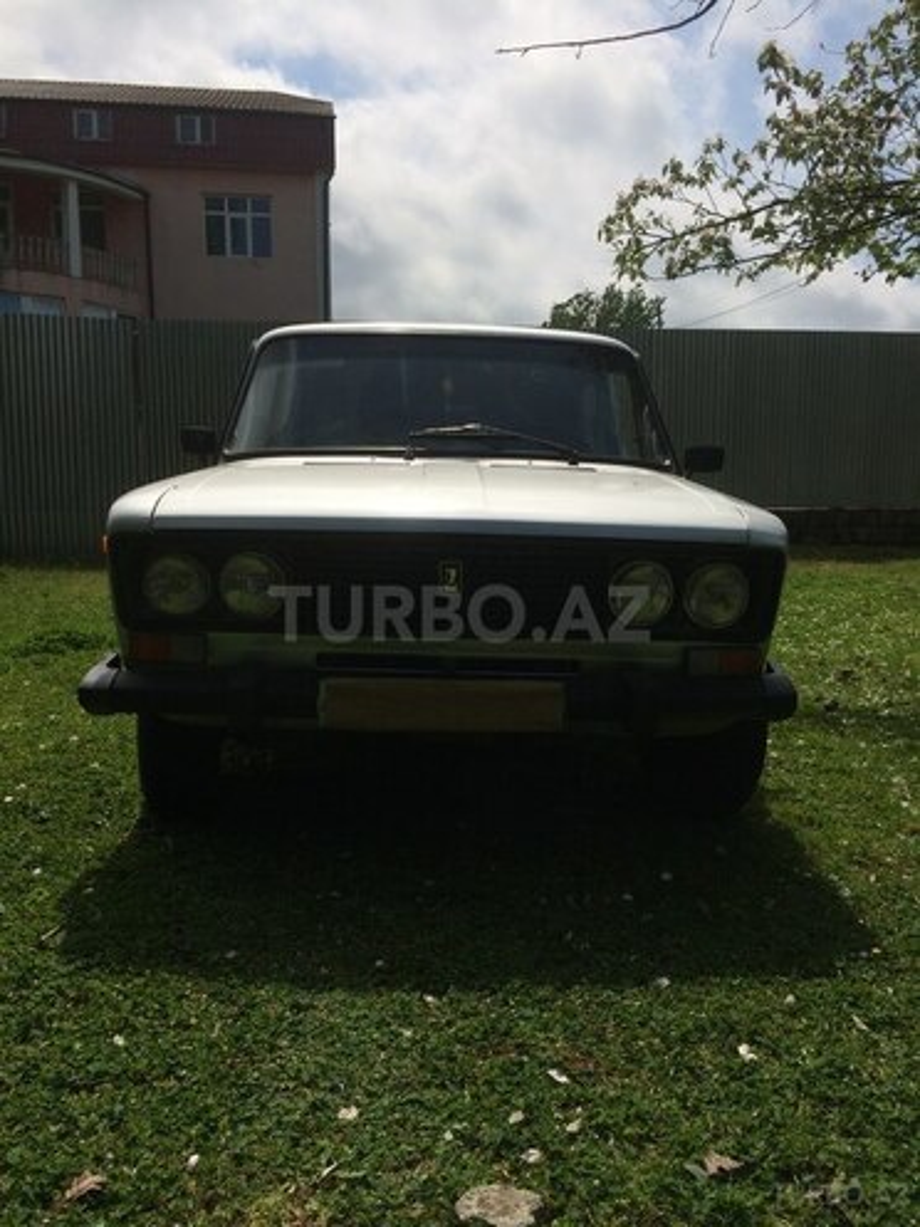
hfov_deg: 48.2
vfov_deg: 61.7
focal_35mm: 29
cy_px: 614
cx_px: 460
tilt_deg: -8.0
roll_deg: +0.2
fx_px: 1028
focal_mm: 4.15
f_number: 2.2
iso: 32
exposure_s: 1/5128
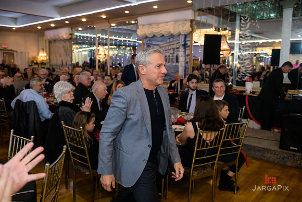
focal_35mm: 32
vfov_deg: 41.1
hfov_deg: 58.7
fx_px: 268
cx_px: 151
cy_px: 101
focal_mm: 32
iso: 1000
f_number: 3.2
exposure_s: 1/125
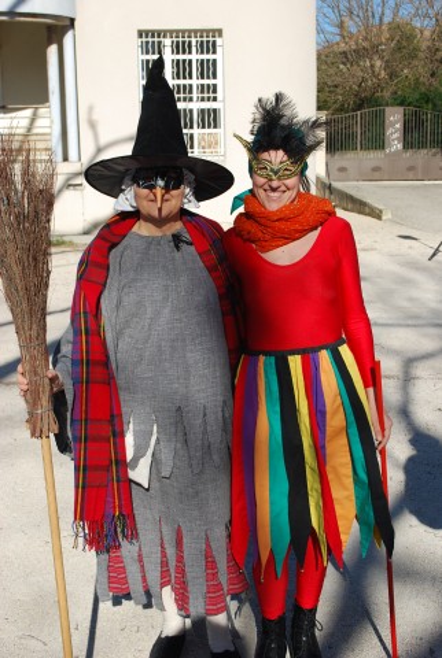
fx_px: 935
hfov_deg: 26.6
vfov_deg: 38.8
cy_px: 329
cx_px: 221
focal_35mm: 51
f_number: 8
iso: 100
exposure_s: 1/250
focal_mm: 34
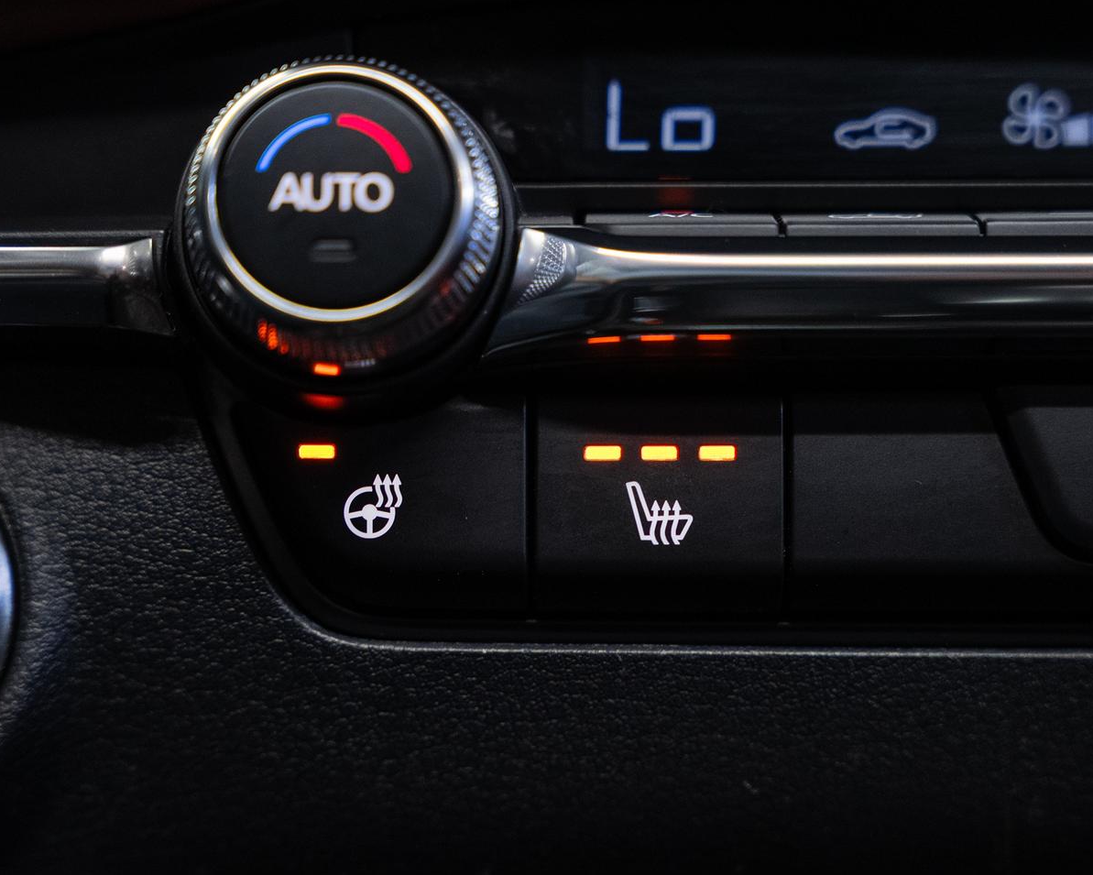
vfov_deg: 18.1
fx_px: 2750
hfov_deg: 22.5
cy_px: 536
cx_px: 590
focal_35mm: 85
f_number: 3.5
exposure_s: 1/40
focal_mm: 58.3
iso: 1000
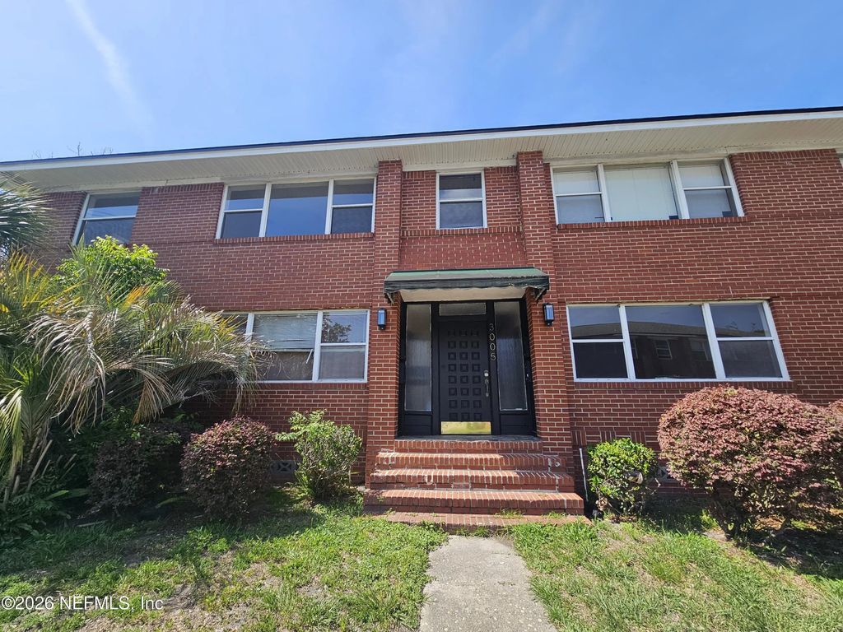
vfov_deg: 89.9
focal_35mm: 13
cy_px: 316
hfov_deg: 106.2
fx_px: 317
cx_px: 422
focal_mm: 2.2
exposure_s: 1/1215
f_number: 2.2
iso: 50
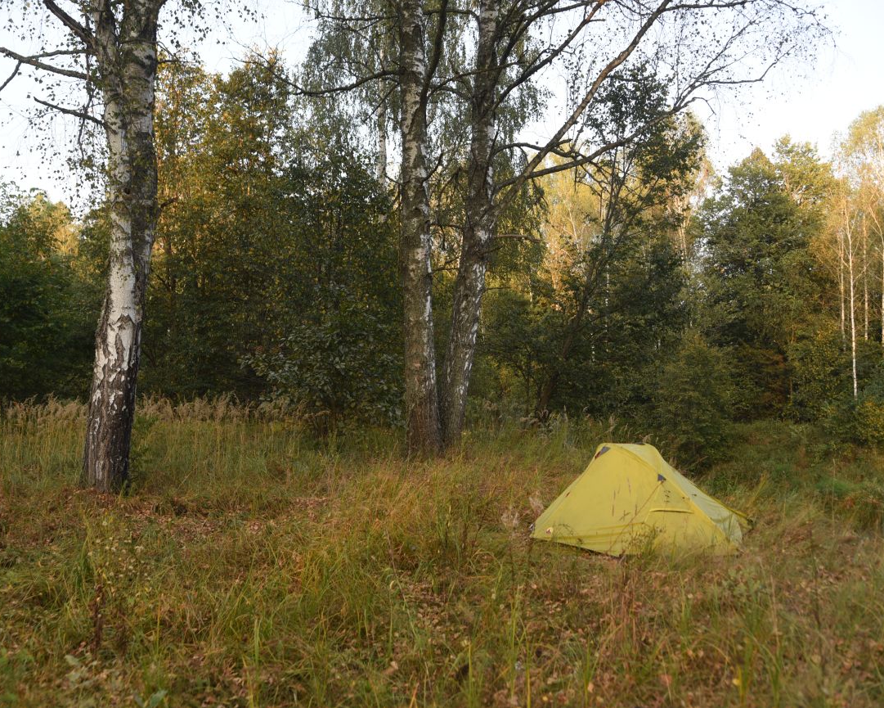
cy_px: 354
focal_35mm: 35
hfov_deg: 51.5
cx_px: 415
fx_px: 916
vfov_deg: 42.2
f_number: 4
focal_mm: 31
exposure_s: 1/125
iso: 160
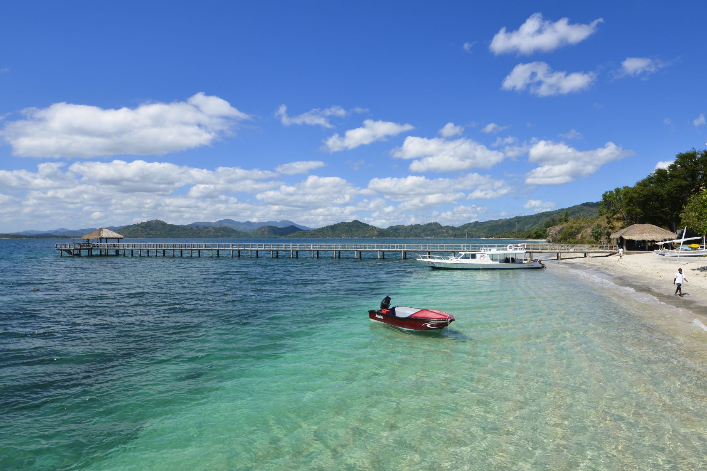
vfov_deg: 61.9
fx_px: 393
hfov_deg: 83.5
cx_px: 401
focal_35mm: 20
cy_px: 250
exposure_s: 1/250
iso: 200
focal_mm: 17
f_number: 11
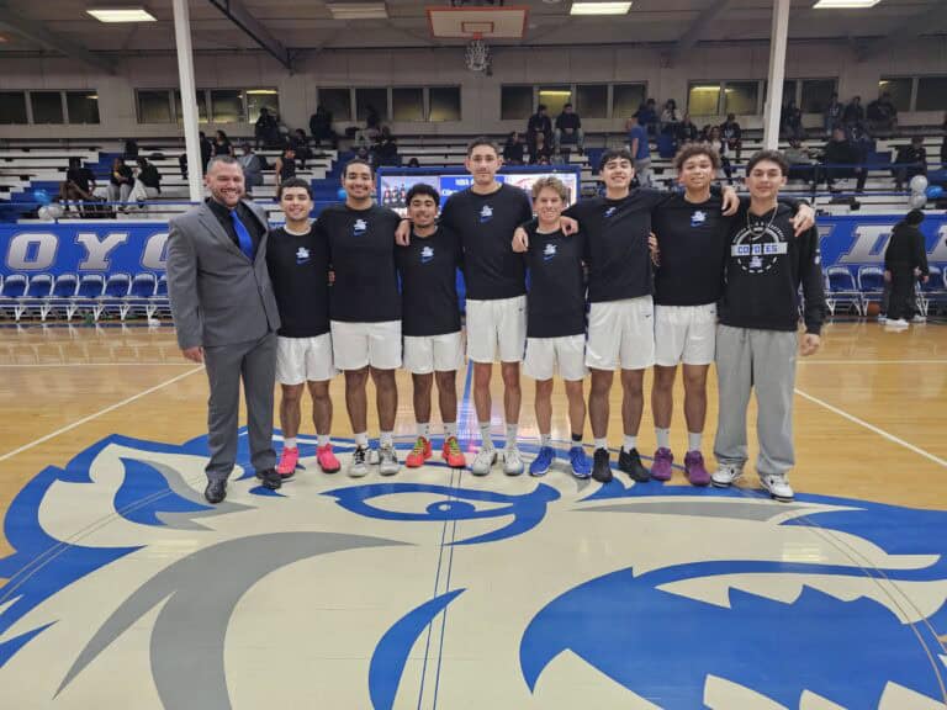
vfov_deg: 58.9
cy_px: 355
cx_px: 474
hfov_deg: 73.9
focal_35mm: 23
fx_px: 629
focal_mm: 6.3
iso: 400
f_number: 1.7
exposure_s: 1/120
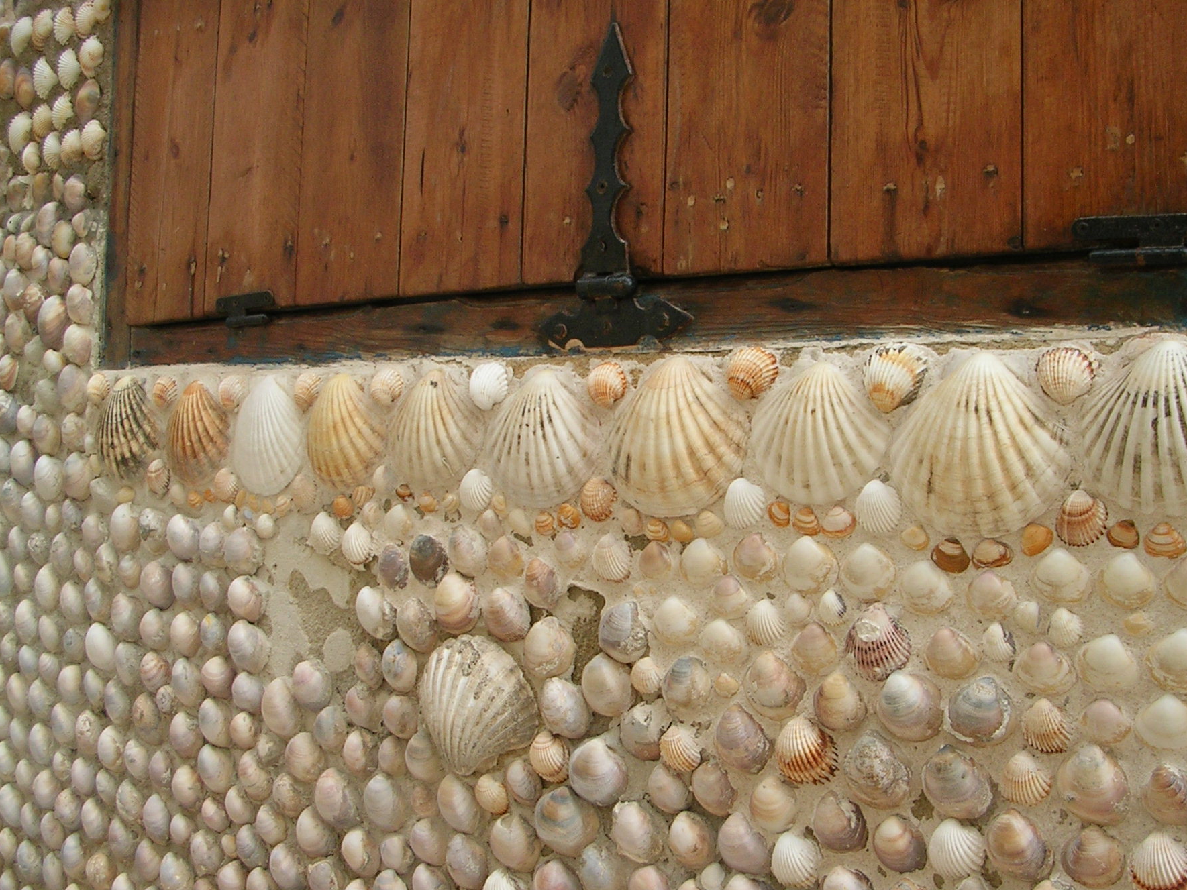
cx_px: 684
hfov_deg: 42.8
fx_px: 1509
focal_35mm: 44
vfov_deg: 32.8
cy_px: 504
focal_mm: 5.8
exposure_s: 1/274
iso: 50
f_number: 2.8
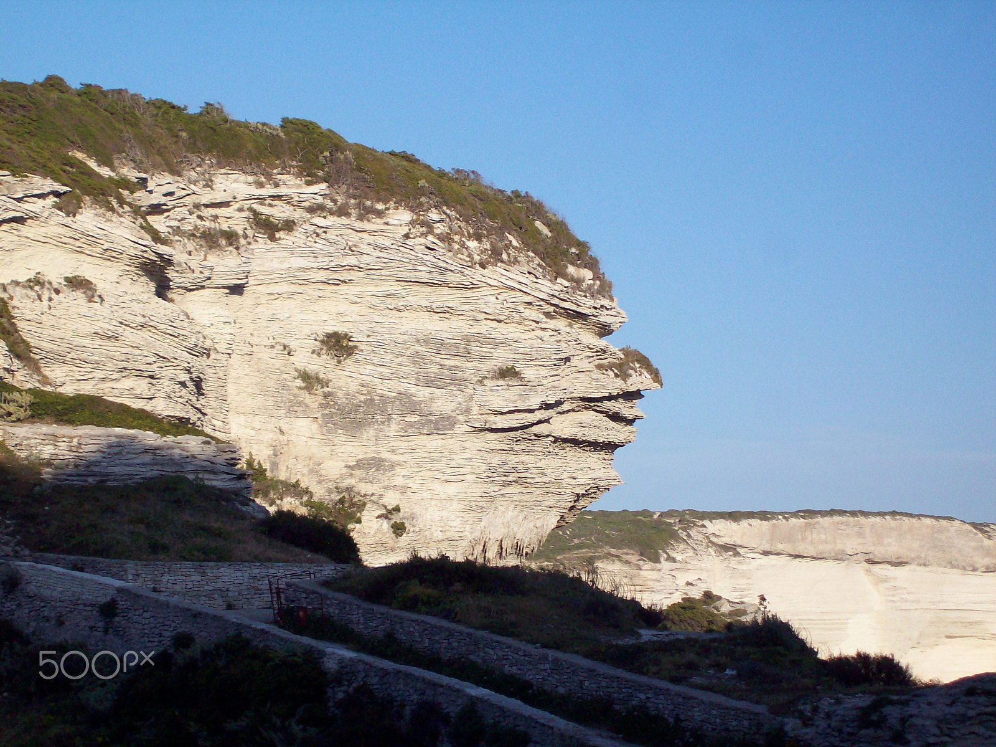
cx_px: 498
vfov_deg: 13.7
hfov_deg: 18.2
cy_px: 374
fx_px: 3107
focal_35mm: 108
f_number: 4.8
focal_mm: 18
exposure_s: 1/848
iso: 80
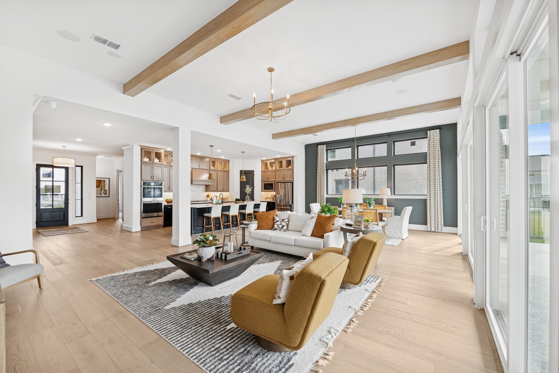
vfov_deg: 81.2
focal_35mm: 14
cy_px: 186
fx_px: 217
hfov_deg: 104.2
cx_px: 280
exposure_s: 1/13
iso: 100
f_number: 8
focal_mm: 14
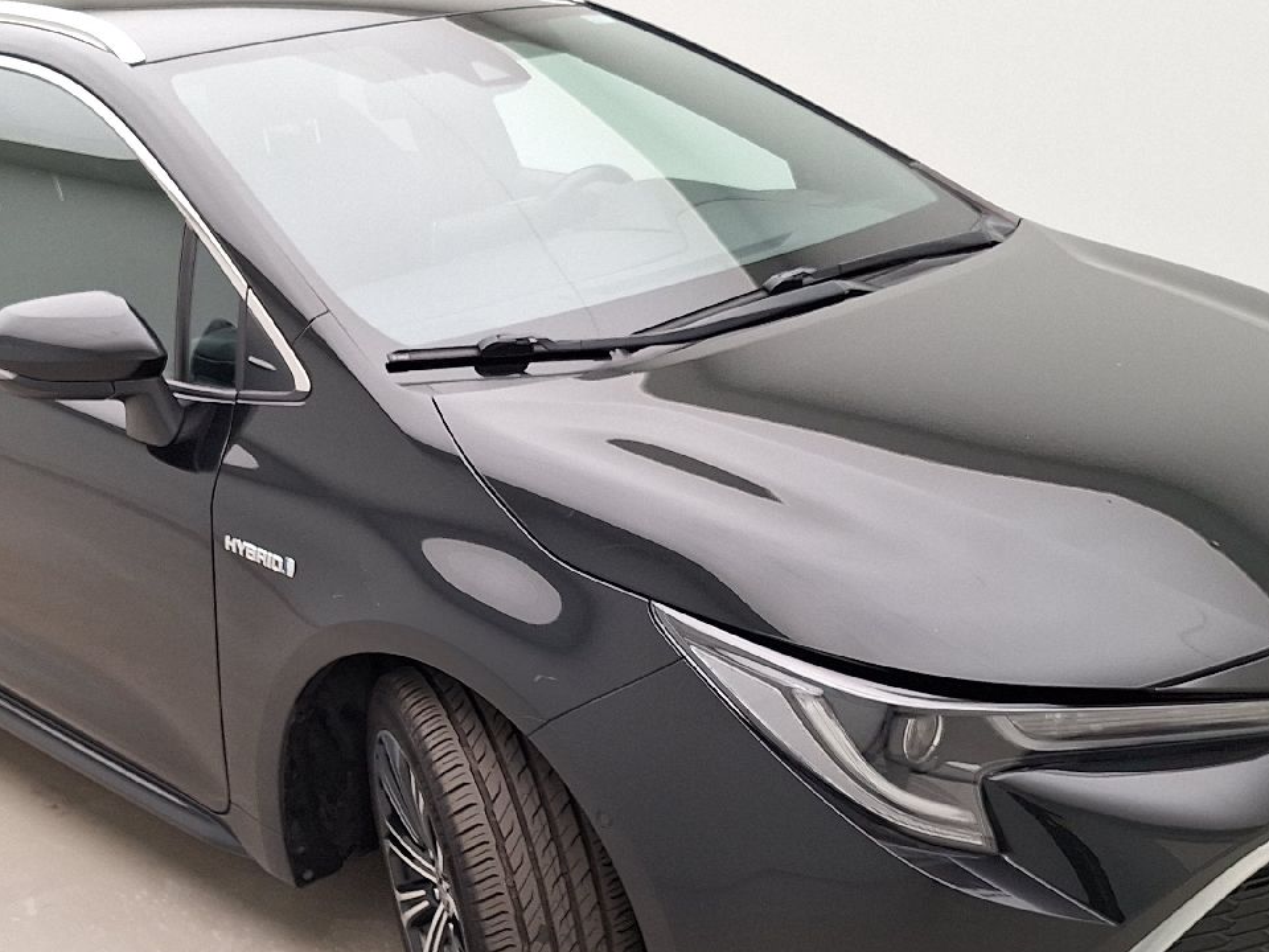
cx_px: 443
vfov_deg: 31.1
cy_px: 688
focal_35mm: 46
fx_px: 1686
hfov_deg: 40.8
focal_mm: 5.54
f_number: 1.8
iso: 64
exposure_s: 1/100
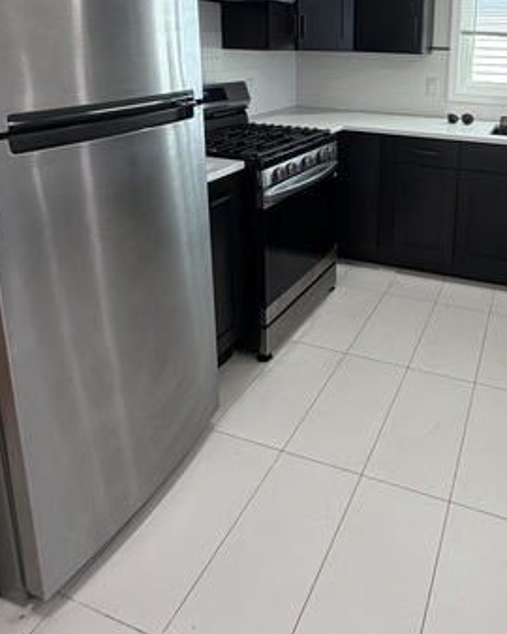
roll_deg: -1.7
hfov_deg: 50.8
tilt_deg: -11.2
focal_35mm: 27
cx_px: 383
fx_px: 507
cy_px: 147
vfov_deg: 60.1
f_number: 2.2
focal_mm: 2.22
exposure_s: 1/120
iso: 200
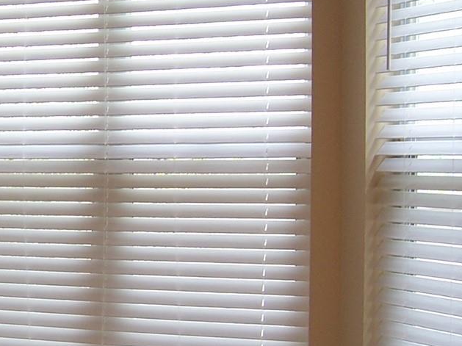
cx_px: -50
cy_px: 218
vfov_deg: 17.5
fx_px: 1120
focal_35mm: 84
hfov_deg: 22.0
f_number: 3.4
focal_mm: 5.5
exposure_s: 1/30
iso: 80
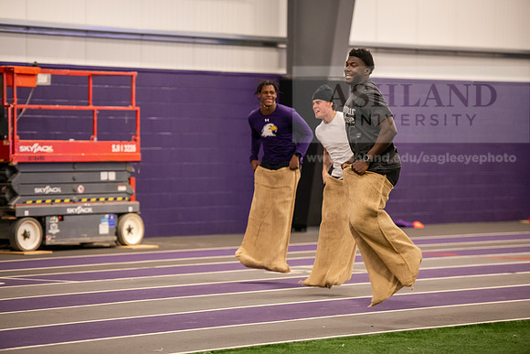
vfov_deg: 8.6
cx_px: 265
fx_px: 2356
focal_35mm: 160
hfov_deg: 12.8
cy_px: 177
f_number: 3.2
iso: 2500
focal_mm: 160
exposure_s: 1/200
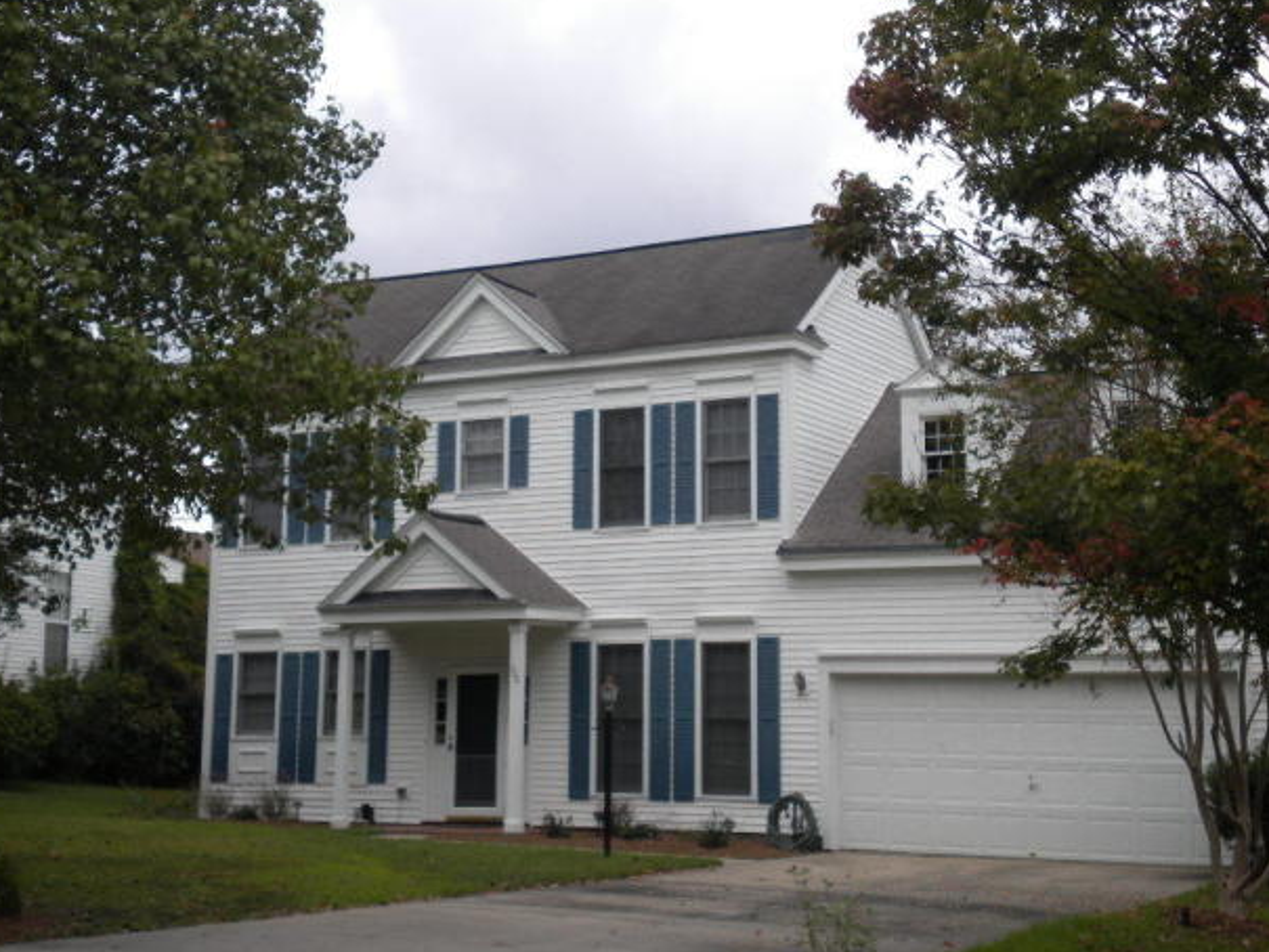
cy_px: 472
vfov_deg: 26.6
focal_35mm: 55
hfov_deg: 34.9
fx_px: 2017
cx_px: 642
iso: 80
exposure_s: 1/190
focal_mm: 9.3
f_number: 5.6
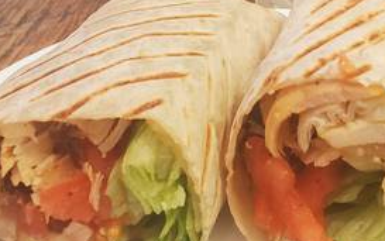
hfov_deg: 27.2
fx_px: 777
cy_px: -81
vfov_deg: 16.6
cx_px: 314
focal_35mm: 74
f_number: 2.4
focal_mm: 4.3
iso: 250
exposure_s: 1/60
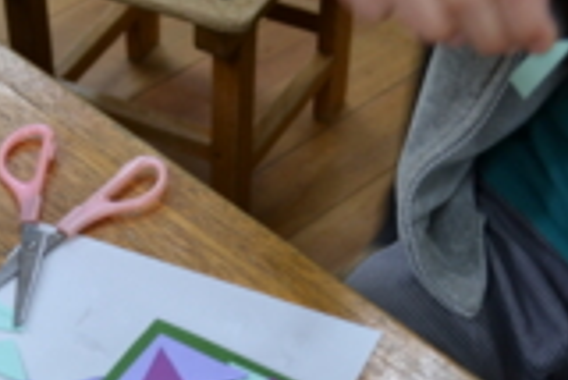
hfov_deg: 22.3
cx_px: 121
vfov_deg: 14.7
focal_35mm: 90
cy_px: 456
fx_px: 1421
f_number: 4
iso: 400
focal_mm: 24
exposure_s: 1/40
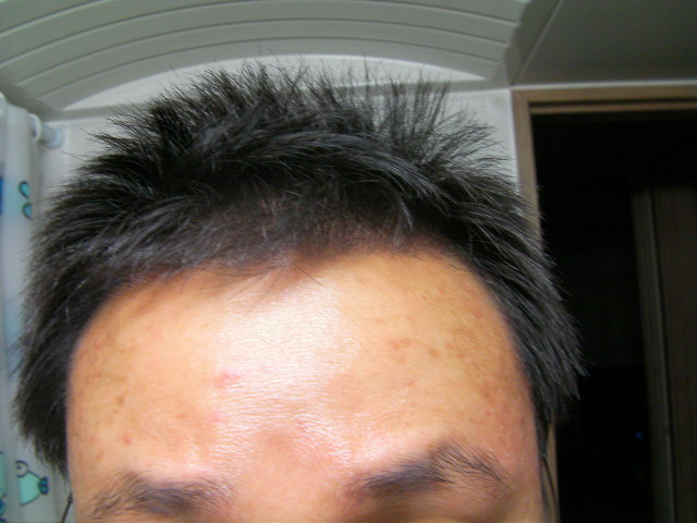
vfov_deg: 37.7
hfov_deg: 49.0
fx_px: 765
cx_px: 348
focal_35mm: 38
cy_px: 262
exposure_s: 1/28
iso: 200
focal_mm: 6.8
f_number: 3.5
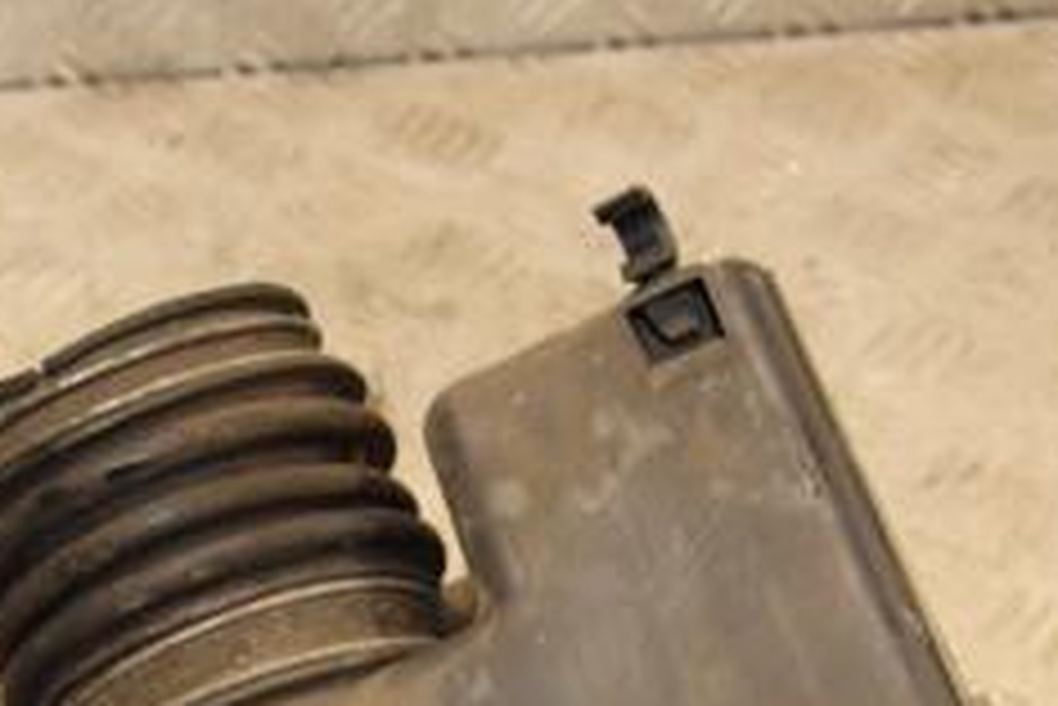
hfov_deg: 17.7
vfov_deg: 11.7
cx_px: 311
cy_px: 859
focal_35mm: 115
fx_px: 3382
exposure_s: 1/200
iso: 800
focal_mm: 30
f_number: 6.3
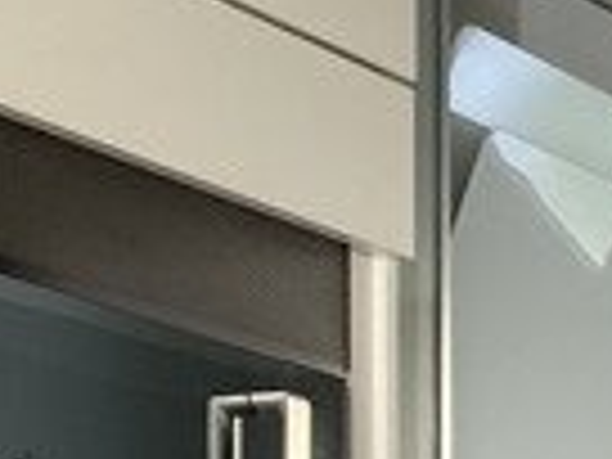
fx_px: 2917
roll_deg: -0.9
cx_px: 891
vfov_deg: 8.1
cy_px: 1184
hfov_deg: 11.5
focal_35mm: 165
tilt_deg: -5.4
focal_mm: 3.99
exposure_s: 1/60
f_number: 1.8
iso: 160
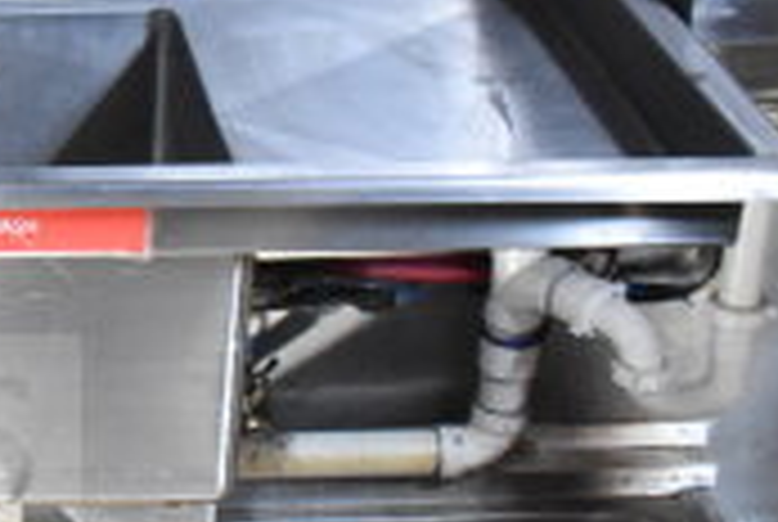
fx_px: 2057
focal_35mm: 95
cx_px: -427
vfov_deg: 14.4
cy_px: 191
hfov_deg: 18.6
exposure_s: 1/30
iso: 3200
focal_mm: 18
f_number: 3.5
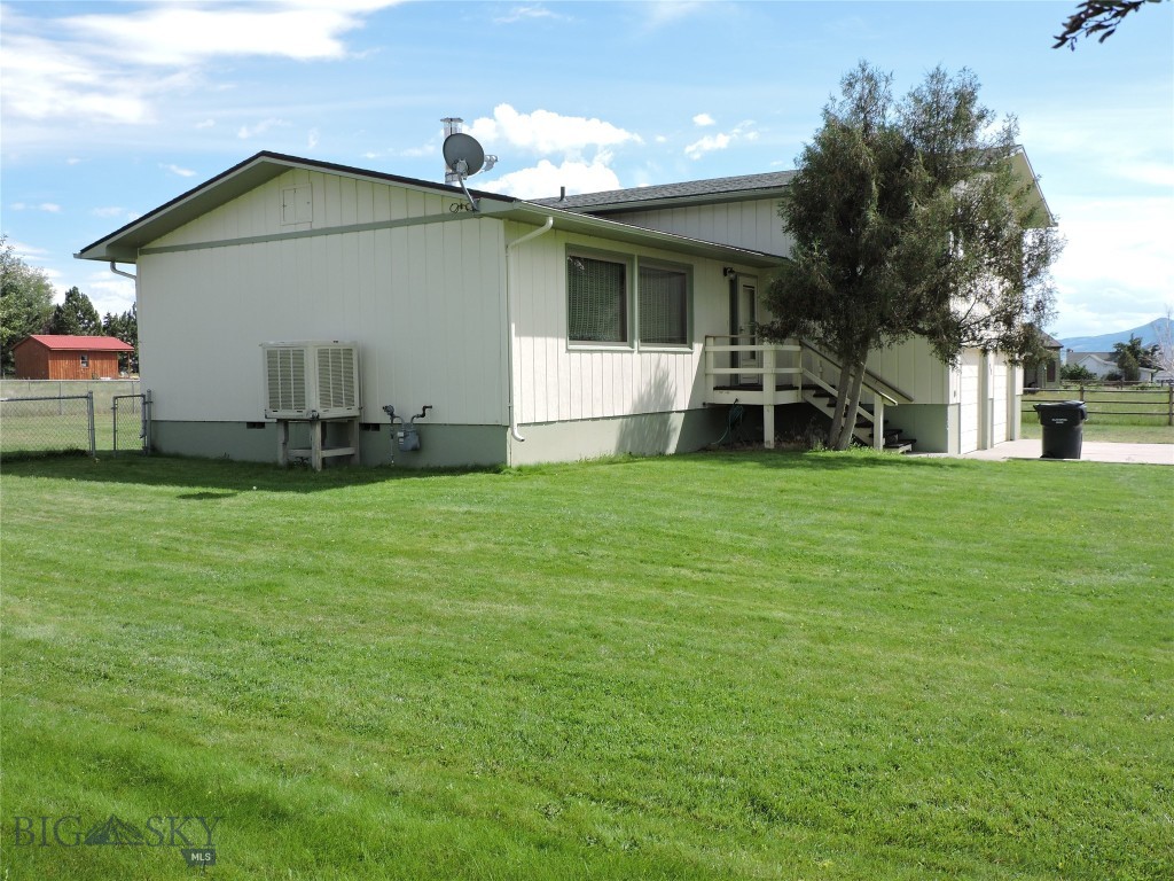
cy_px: 440
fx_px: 1119
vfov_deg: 42.9
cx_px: 587
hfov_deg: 55.4
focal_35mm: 33
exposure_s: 1/800
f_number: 3.2
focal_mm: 5.9
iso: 100
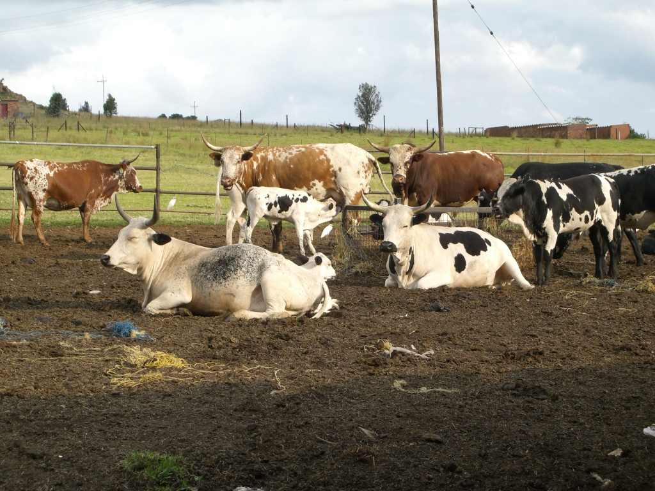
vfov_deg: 15.6
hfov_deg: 20.7
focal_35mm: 95
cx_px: 328
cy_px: 246
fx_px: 1798
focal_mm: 19.7
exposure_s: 1/200
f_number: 6.9
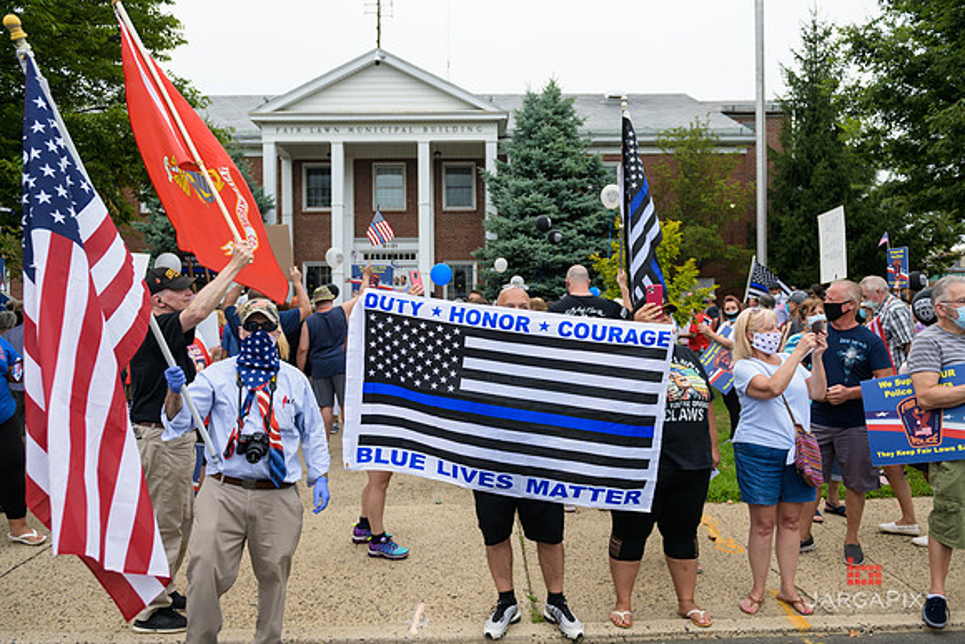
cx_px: 487
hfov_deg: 68.9
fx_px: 703
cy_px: 322
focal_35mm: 26
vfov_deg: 49.2
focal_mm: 24
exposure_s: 1/320
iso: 200
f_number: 3.2
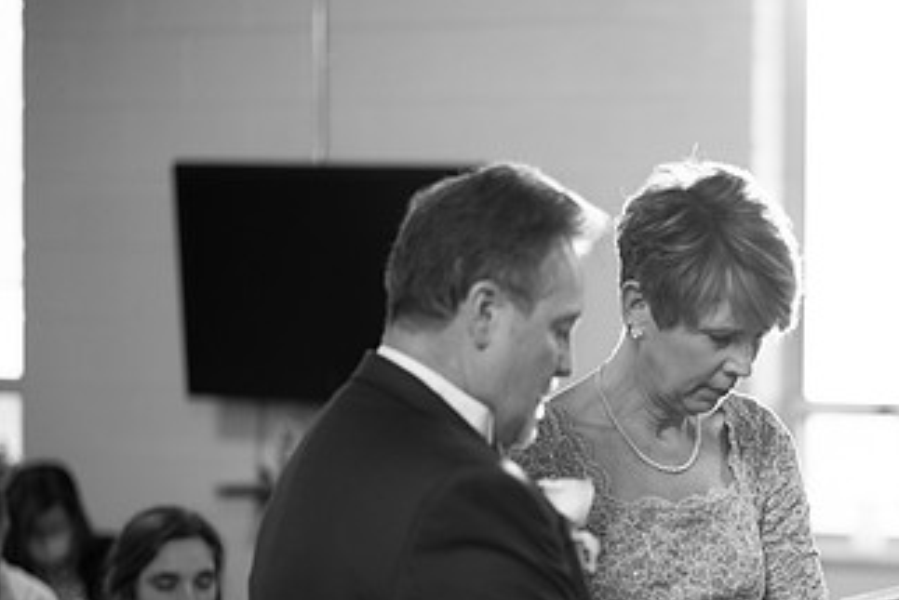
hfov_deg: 13.3
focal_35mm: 153
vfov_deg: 9.0
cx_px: 807
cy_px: 504
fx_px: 3822
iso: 500
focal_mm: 85
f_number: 1.8
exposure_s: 1/100
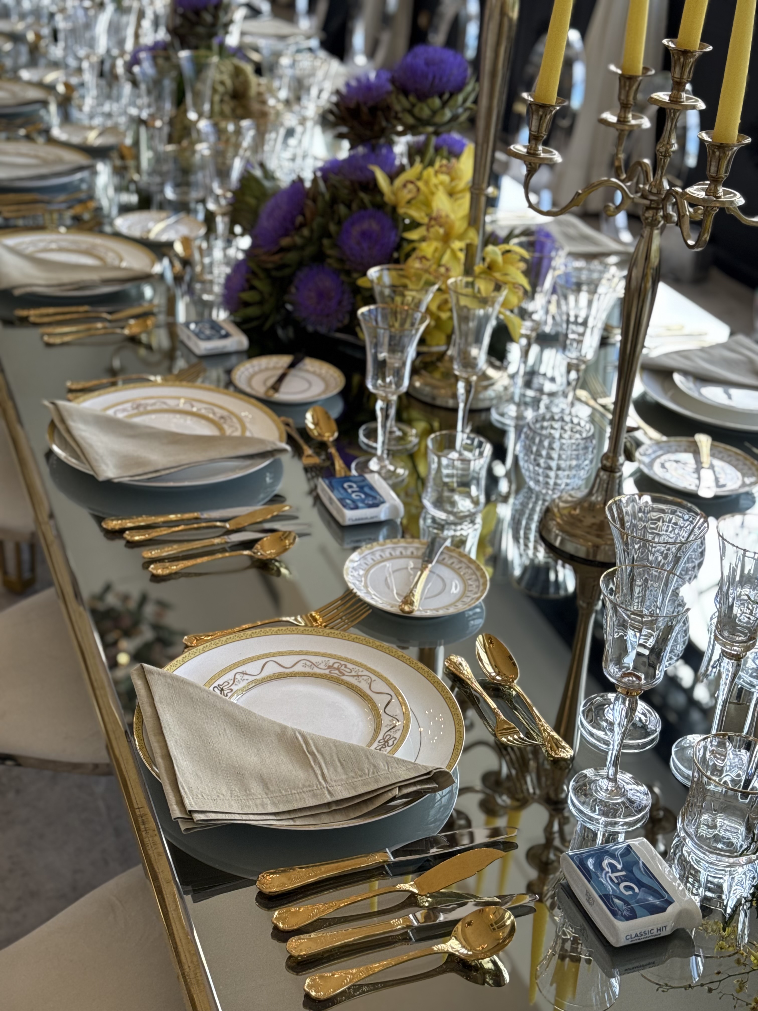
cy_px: 506
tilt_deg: -28.6
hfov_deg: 30.3
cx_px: 379
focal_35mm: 48
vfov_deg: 39.7
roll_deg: -5.0
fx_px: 1401
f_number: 1.78
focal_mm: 6.76
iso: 64
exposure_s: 1/354
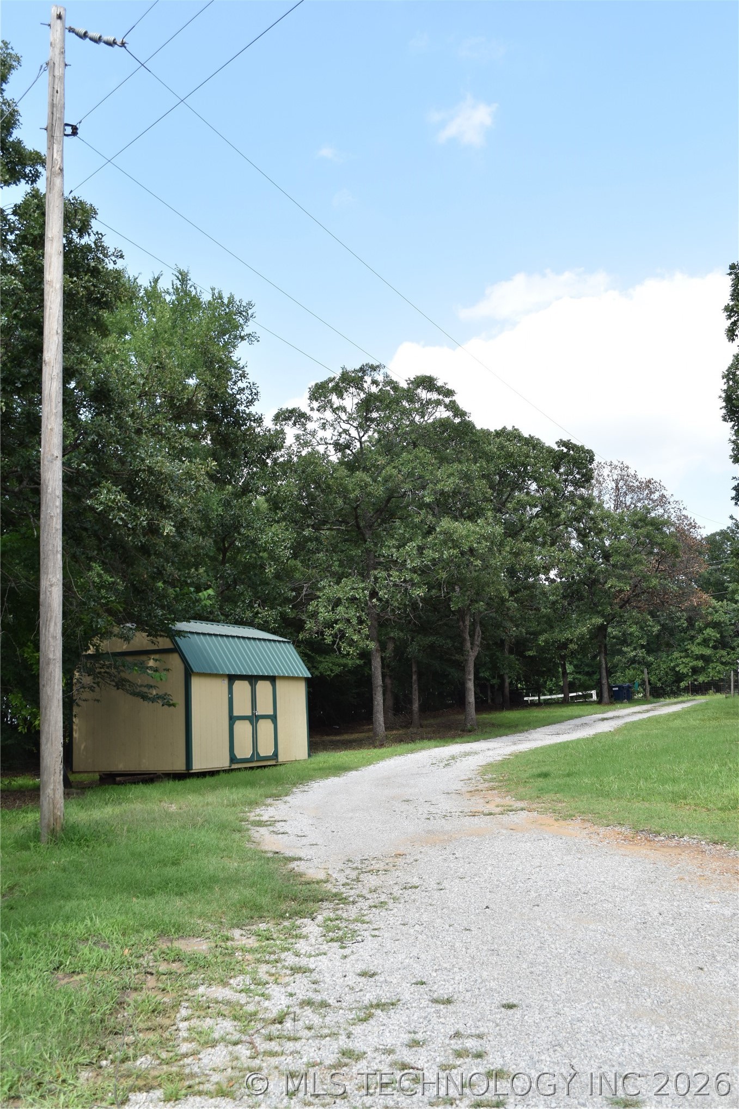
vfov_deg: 53.1
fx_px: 1109
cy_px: 554
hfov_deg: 36.9
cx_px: 370
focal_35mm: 36
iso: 200
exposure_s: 1/250
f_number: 7.1
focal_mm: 24
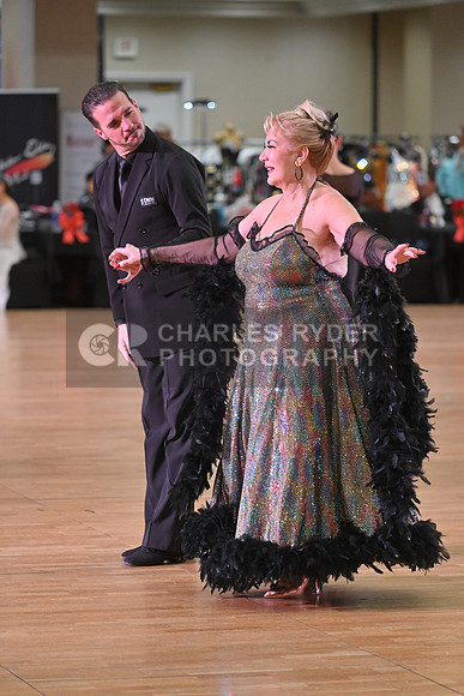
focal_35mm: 170
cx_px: 232
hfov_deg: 8.1
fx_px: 3284
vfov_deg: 12.1
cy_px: 348
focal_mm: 170
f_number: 5
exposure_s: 1/400
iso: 3200
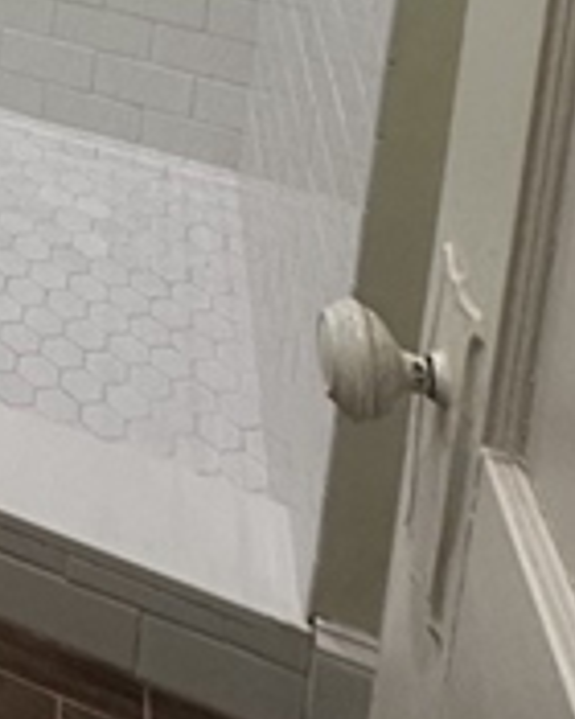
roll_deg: -2.2
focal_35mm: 60
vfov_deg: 22.1
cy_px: -509
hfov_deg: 19.7
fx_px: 1276
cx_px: -423
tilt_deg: -6.9
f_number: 2.2
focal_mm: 2.22
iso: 160
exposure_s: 1/120
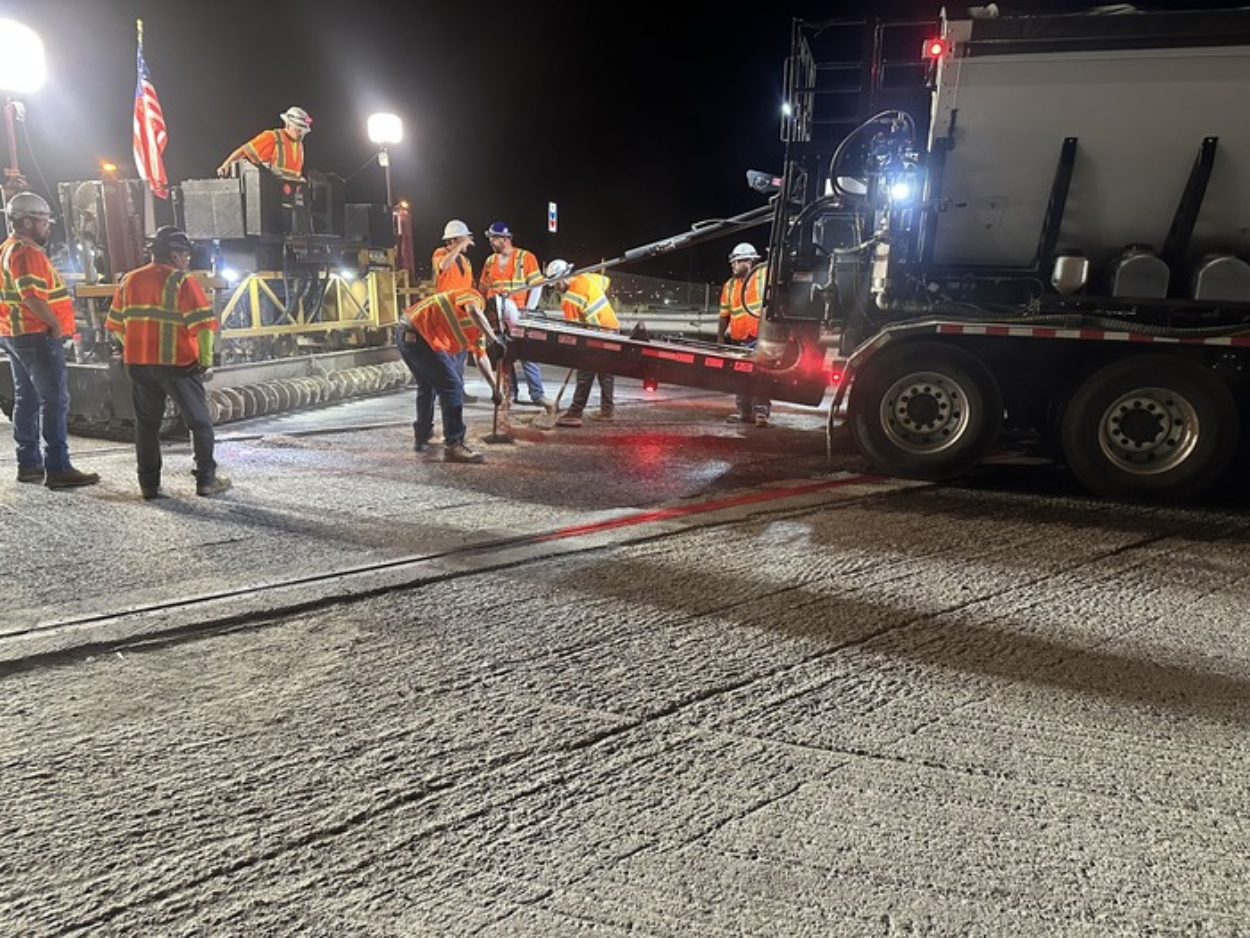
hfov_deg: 71.6
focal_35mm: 24
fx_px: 867
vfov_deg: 56.8
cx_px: 625
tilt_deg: -11.6
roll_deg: -1.9
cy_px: 469
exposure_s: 1/60
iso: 500
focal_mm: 6.86
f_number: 1.78
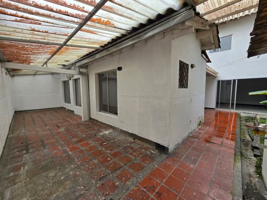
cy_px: 100
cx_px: 134
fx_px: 100
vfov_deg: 89.9
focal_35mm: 13
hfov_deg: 106.2
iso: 50
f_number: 2.2
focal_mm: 2.2
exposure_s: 1/574
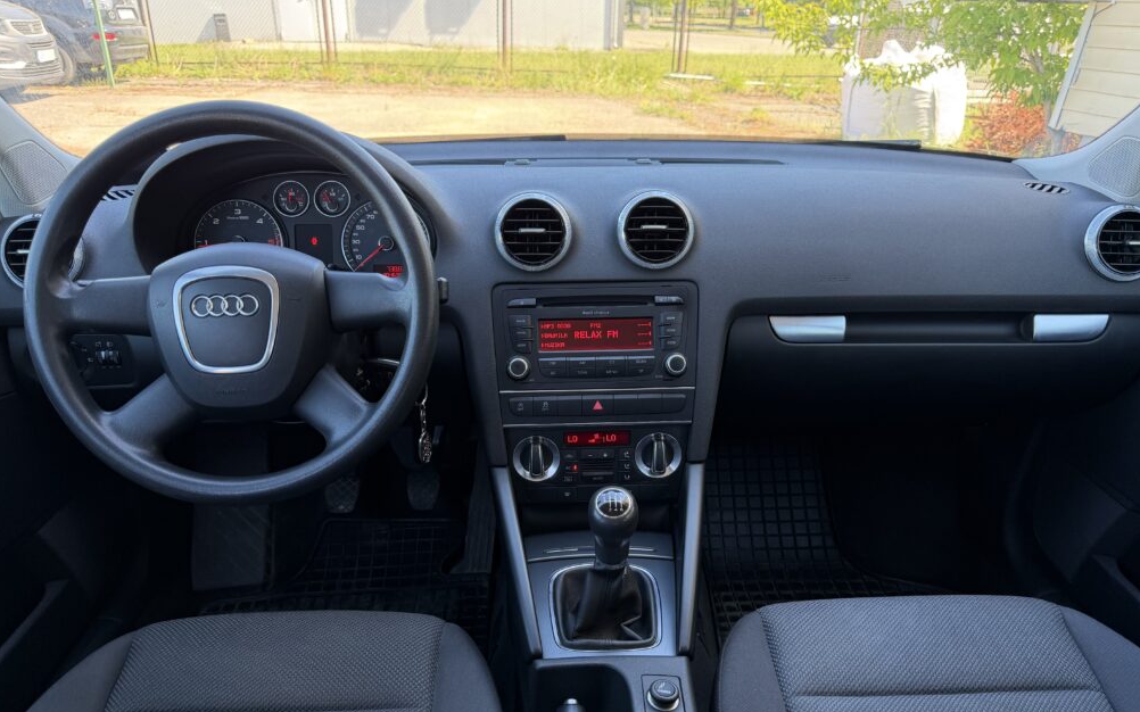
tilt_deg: -27.0
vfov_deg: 47.4
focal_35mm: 26
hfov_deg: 70.4
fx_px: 808
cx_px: 578
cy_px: 417
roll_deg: -1.2
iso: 80
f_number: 1.78
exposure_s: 1/121
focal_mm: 6.76
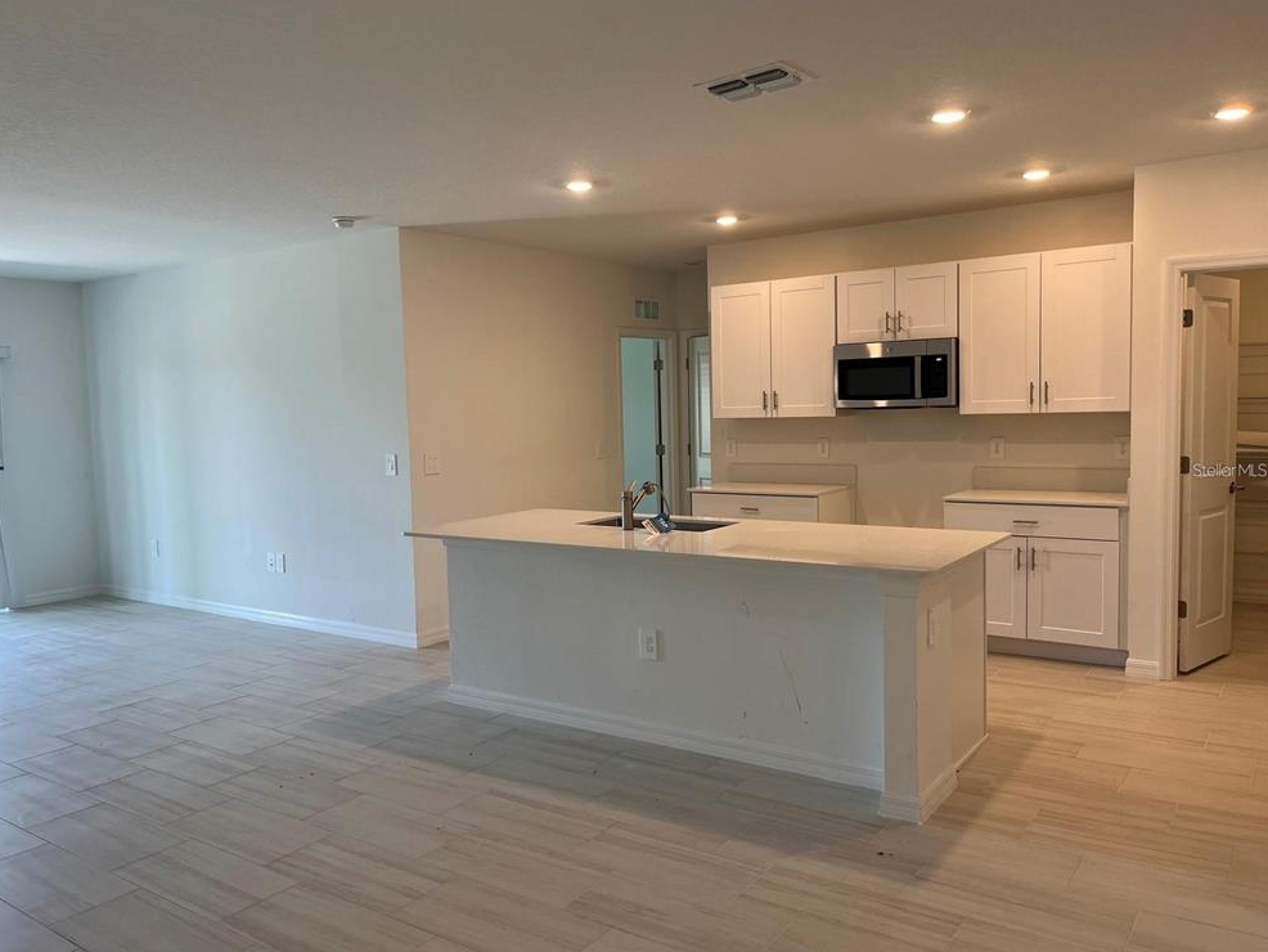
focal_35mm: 27
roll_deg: +2.0
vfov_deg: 51.4
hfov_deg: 65.3
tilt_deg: -3.9
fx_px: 989
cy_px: 470
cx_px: 612
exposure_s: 1/120
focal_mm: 5.1
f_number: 1.6
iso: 80
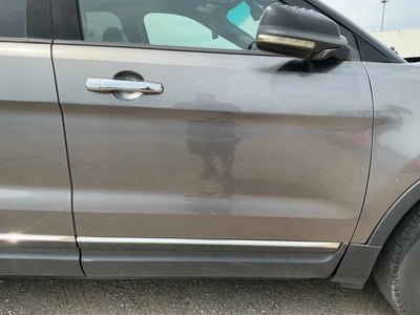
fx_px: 340
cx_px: 210
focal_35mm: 28
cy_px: 158
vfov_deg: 49.7
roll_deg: +0.3
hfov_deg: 63.4
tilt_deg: -11.0
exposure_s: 1/978
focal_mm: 3
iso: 25
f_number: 1.8
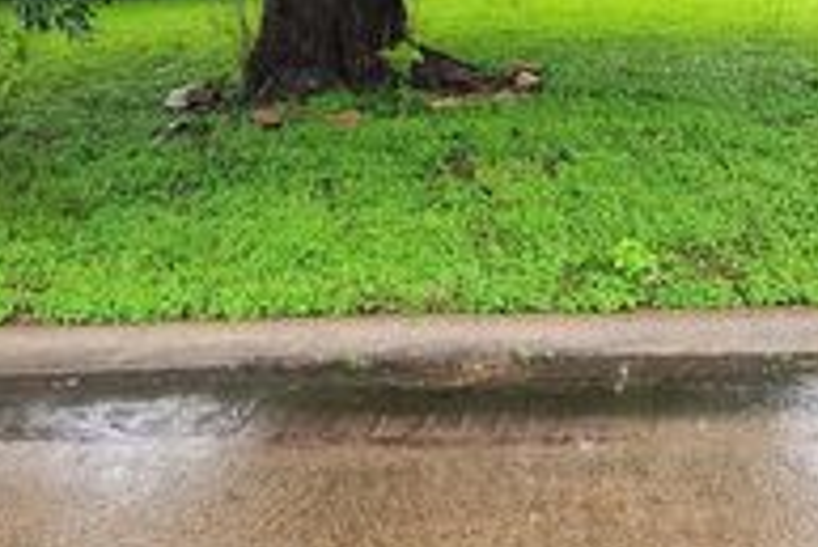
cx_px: 398
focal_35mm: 62
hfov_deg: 32.4
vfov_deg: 21.0
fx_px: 1410
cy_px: -28
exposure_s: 1/60
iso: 20
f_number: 1.8
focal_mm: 6.4
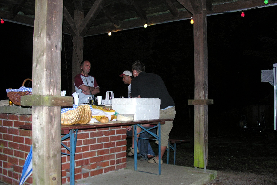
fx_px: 292
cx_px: 144
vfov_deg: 35.1
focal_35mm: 38
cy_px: 92
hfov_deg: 50.7
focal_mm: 8.9
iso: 105
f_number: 2.8
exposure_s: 1/60.1
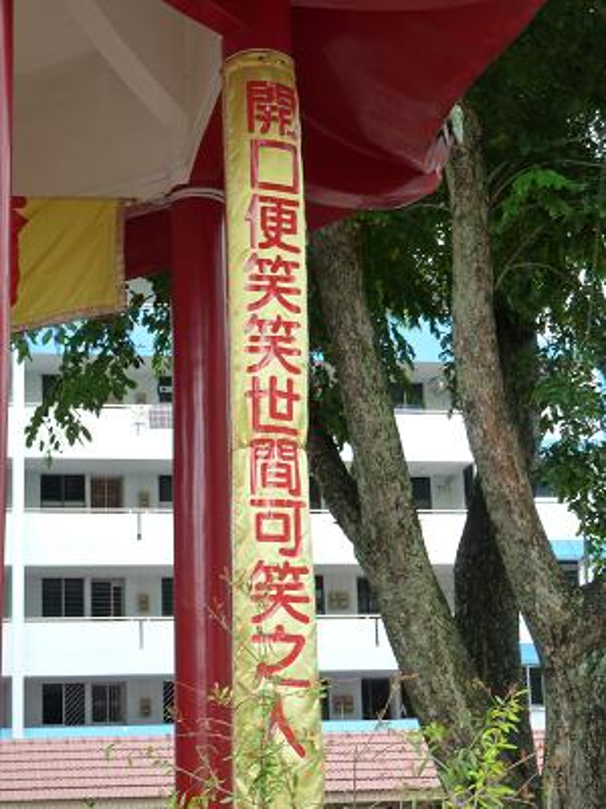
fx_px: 1821
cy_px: 404
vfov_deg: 25.0
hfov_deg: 18.9
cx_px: 303
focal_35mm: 78
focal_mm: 12.8
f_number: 4.2
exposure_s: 1/60
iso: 125
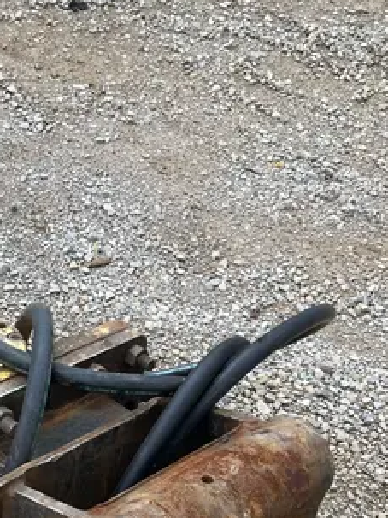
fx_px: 942
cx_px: 58
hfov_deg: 22.8
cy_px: 471
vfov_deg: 29.4
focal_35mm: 63
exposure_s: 1/639
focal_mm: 5.1
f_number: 1.6
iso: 50
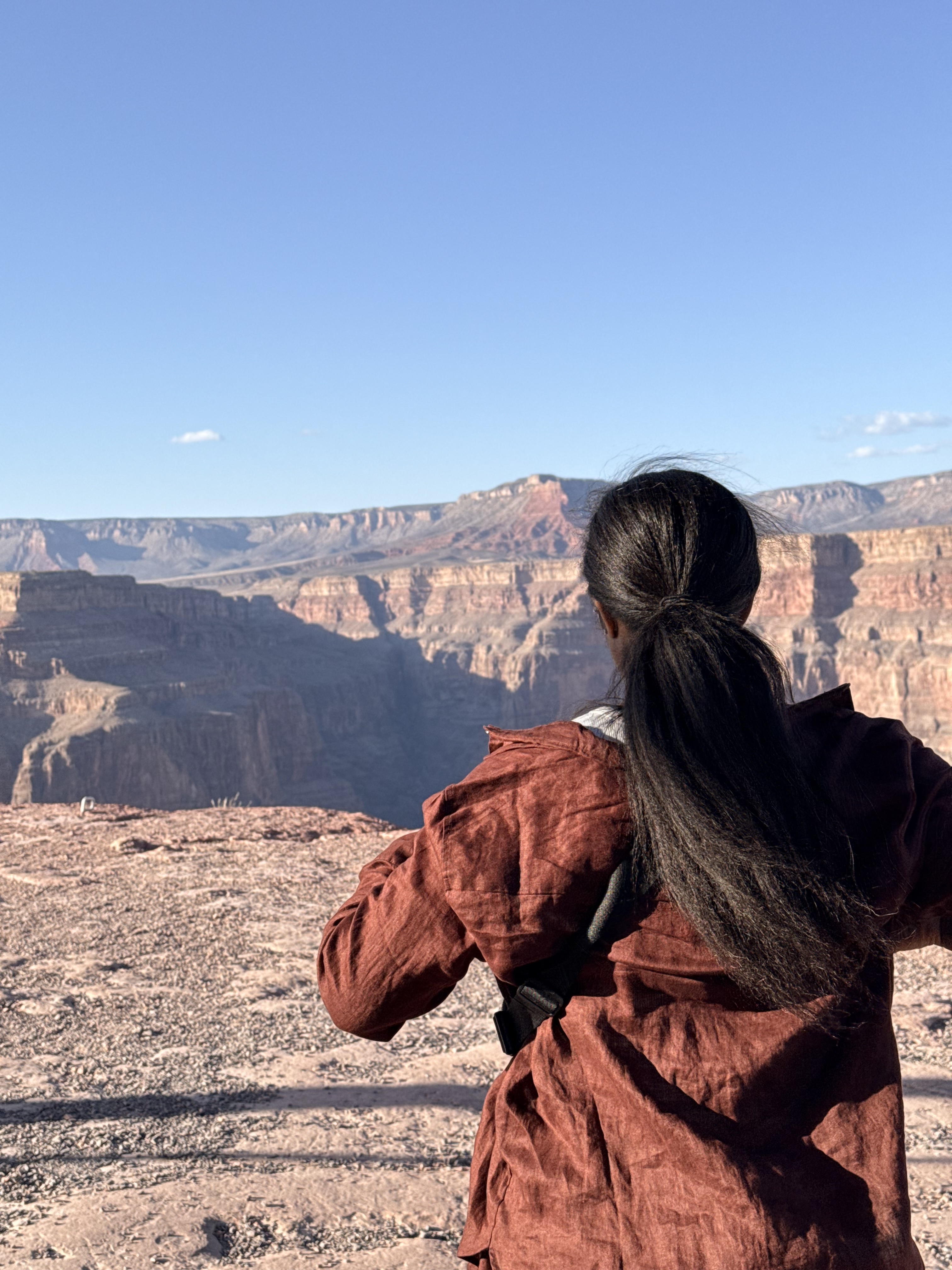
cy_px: 635
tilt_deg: -1.3
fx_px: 1760
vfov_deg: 39.7
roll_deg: +2.8
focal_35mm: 48
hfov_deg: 30.3
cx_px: 476
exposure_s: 1/3378
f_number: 1.78
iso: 64
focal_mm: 6.76
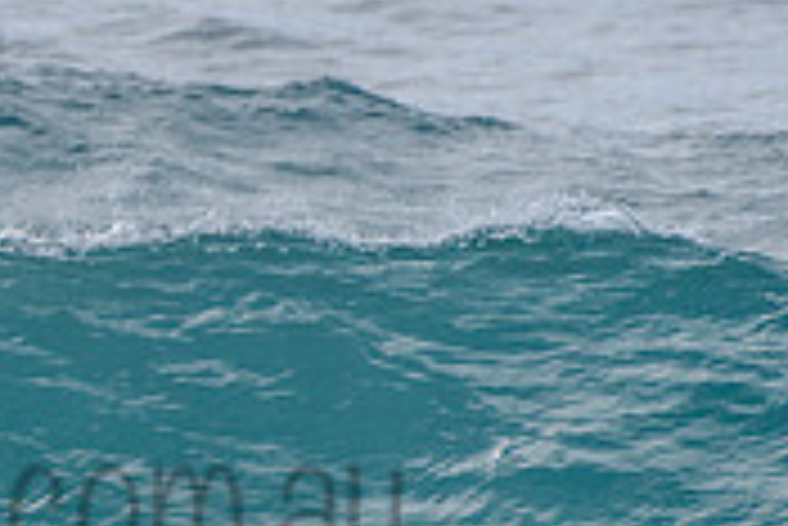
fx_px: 44514
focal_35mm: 2032
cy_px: 250
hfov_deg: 1.0
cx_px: -294
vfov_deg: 0.7
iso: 125
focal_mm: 500
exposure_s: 1/2000
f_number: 5.6
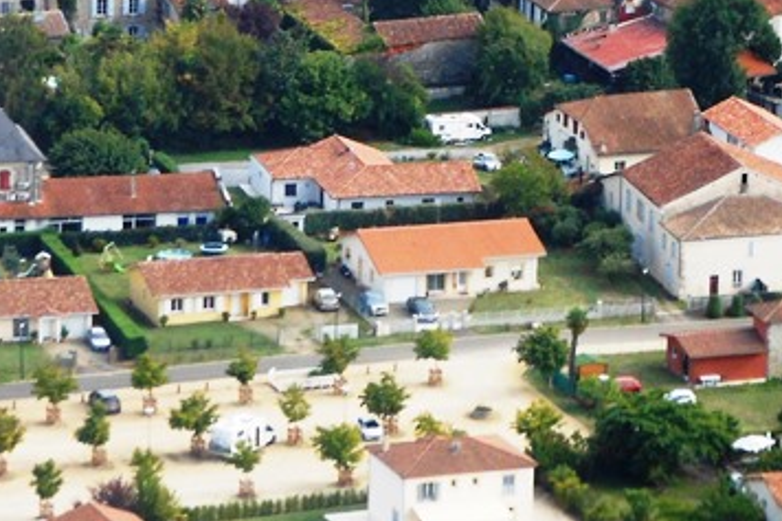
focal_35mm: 359
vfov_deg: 3.8
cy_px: -180
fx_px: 7794
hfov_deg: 5.7
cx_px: 694
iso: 80
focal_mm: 21.5
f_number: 5.4
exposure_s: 1/125
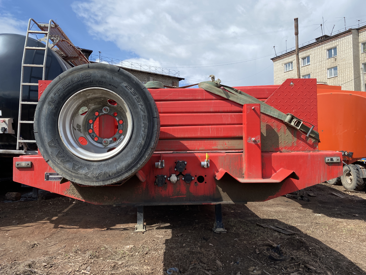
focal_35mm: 26
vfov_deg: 53.1
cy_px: 138
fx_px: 275
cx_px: 183
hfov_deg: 67.3
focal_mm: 4.25
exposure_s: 1/2755
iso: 32
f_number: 1.8
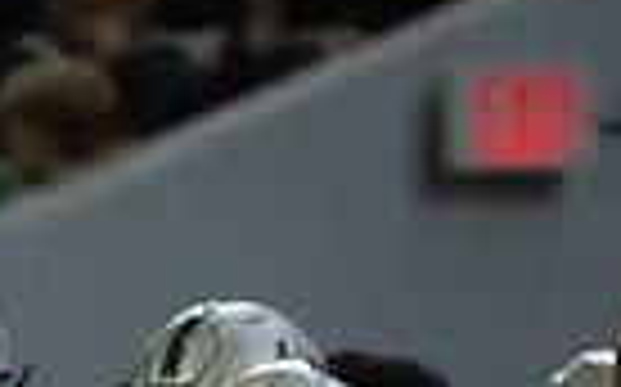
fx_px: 38488
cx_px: -575
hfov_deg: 0.9
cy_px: 896
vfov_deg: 0.6
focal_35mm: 2276
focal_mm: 400
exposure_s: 1/1250
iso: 16000
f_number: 5.6
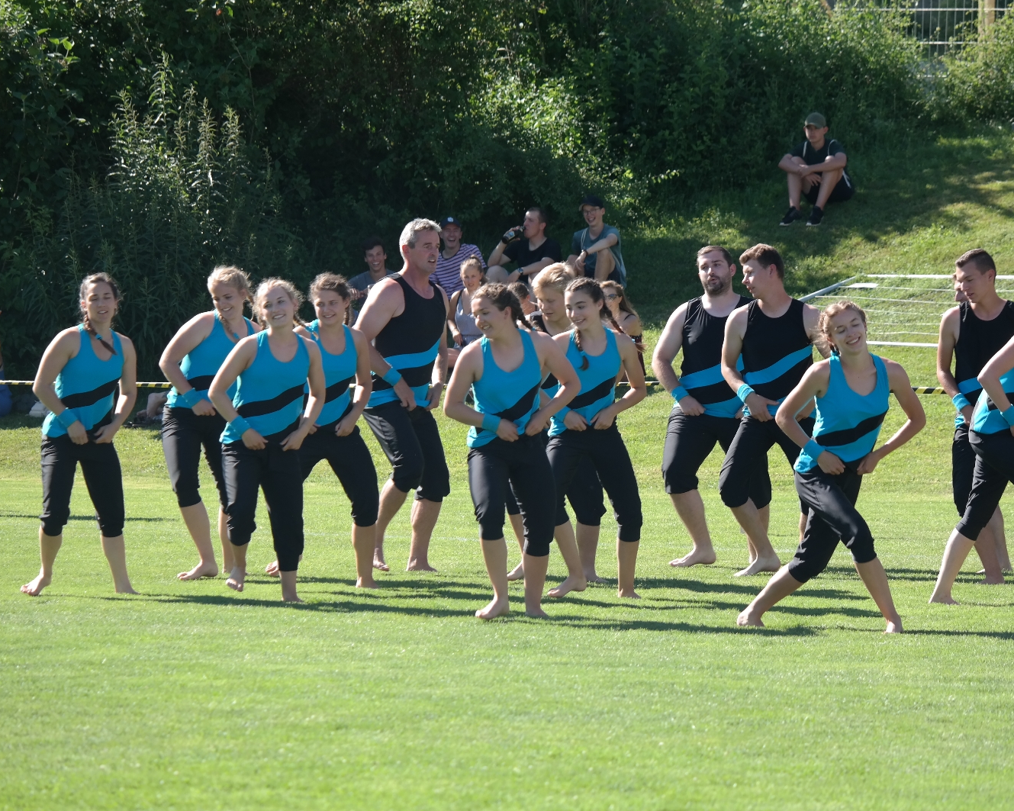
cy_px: 405
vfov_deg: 6.8
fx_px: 6782
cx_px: 575
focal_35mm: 226
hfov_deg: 8.5
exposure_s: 1/320
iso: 200
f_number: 5
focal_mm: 130
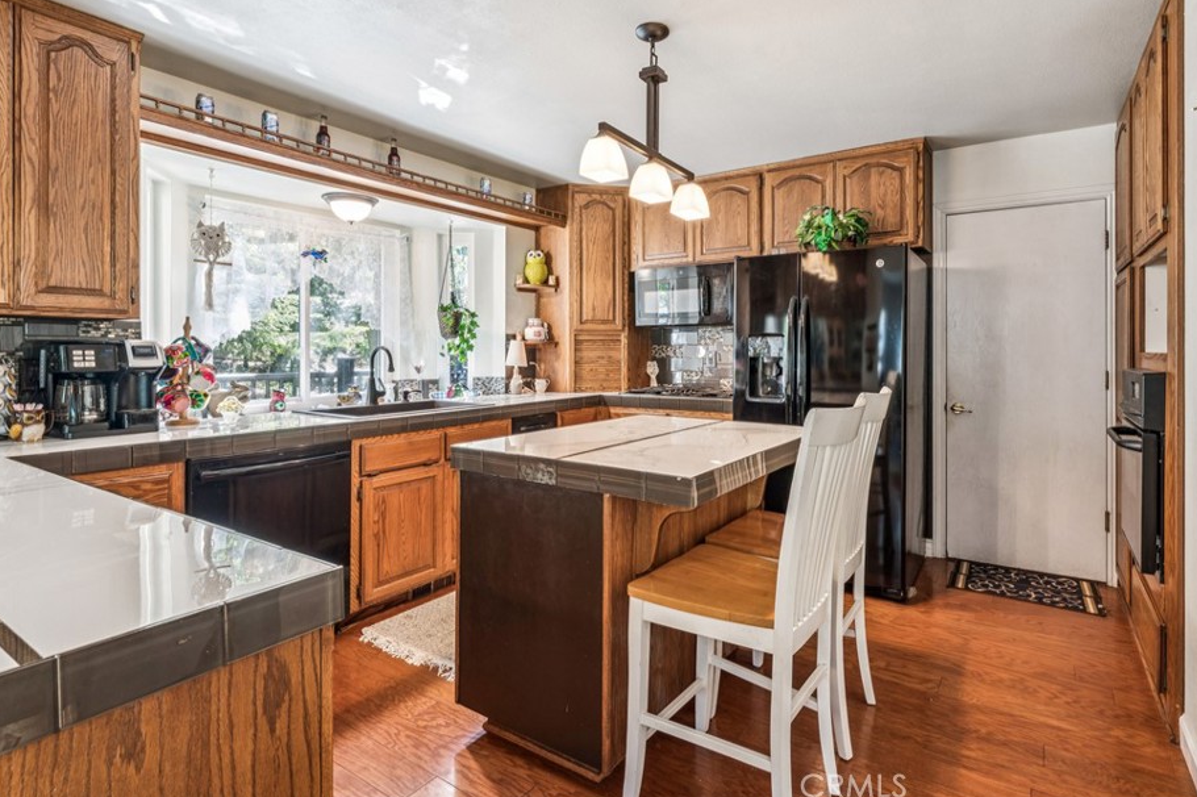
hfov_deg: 89.1
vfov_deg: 66.5
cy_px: 356
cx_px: 648
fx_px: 606
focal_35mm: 18
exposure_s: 1.6
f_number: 13
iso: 100
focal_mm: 16.2
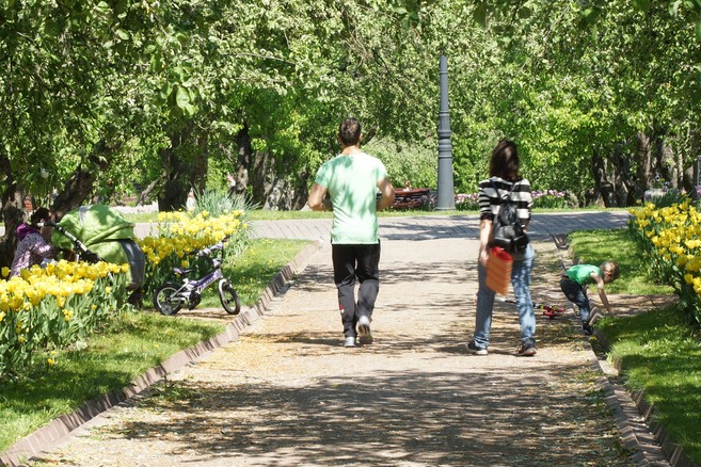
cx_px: 315
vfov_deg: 7.4
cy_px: 245
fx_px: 3602
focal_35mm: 185
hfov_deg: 11.1
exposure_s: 1/30
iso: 100
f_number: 14
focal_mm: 90
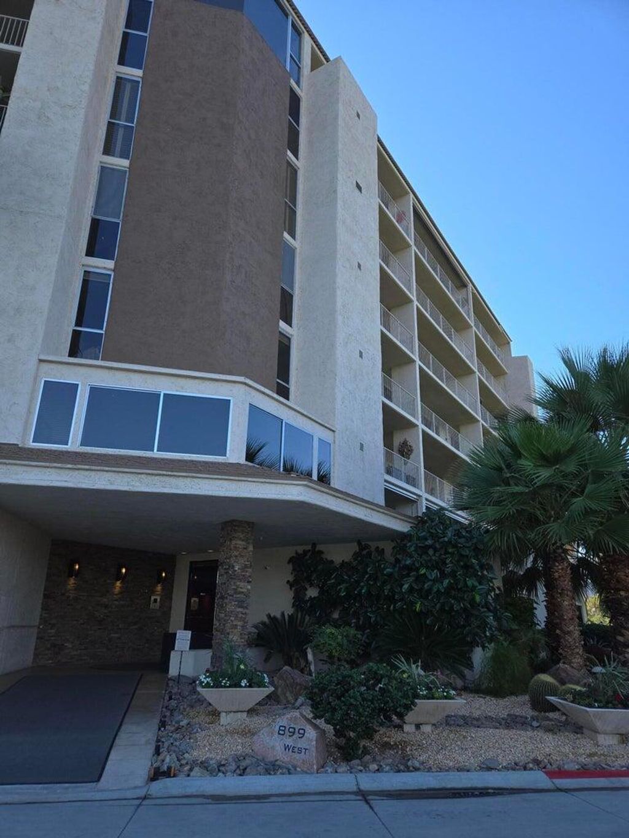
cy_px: 419
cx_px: 314
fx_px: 557
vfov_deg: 73.9
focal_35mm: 23
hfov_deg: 58.9
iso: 25
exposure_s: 1/539
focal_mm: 5.4
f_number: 1.8
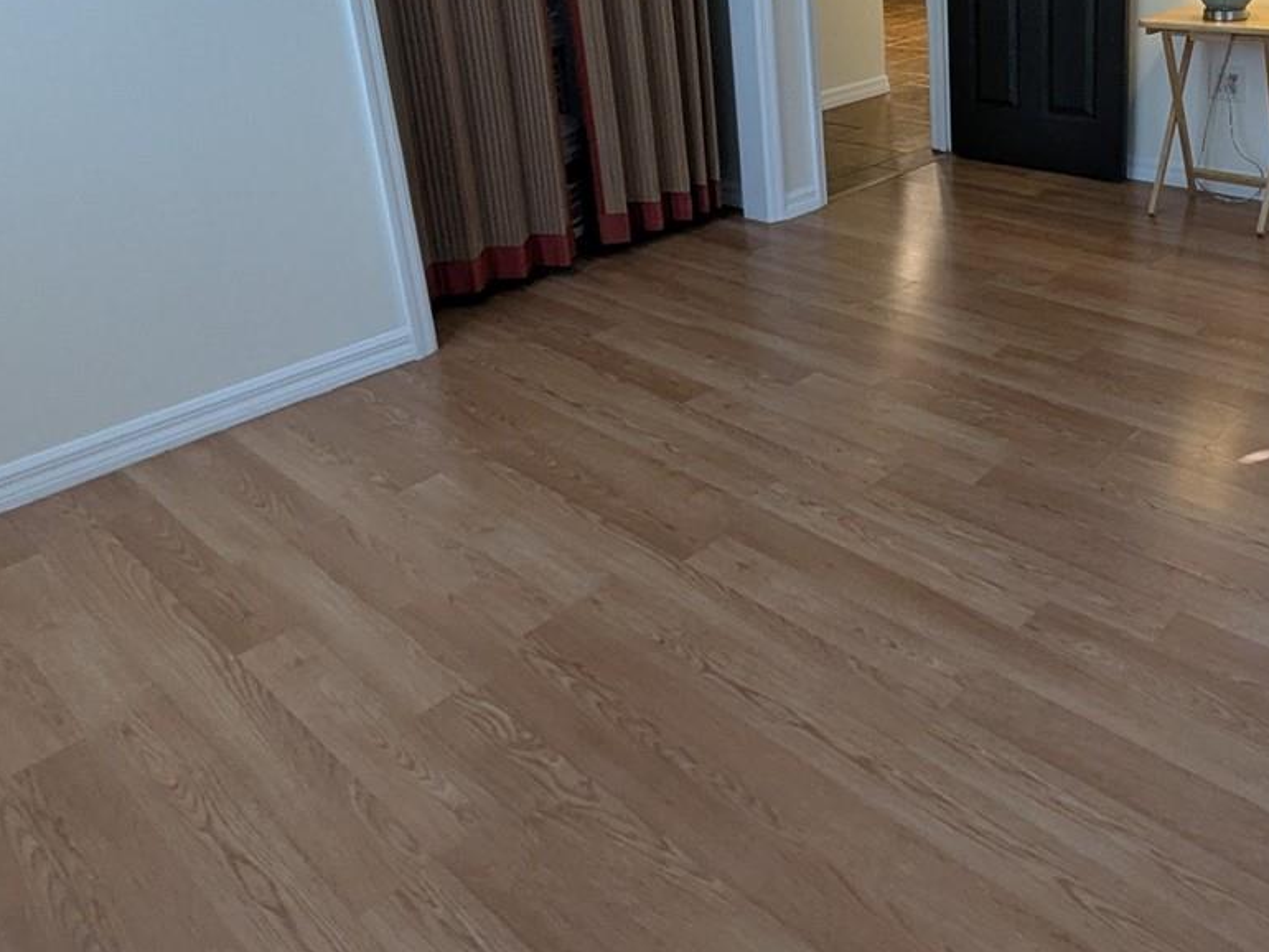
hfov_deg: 62.4
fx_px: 990
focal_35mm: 27
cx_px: 916
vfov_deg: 48.2
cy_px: 178
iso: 111
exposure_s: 1/40
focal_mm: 1.95
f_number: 2.2
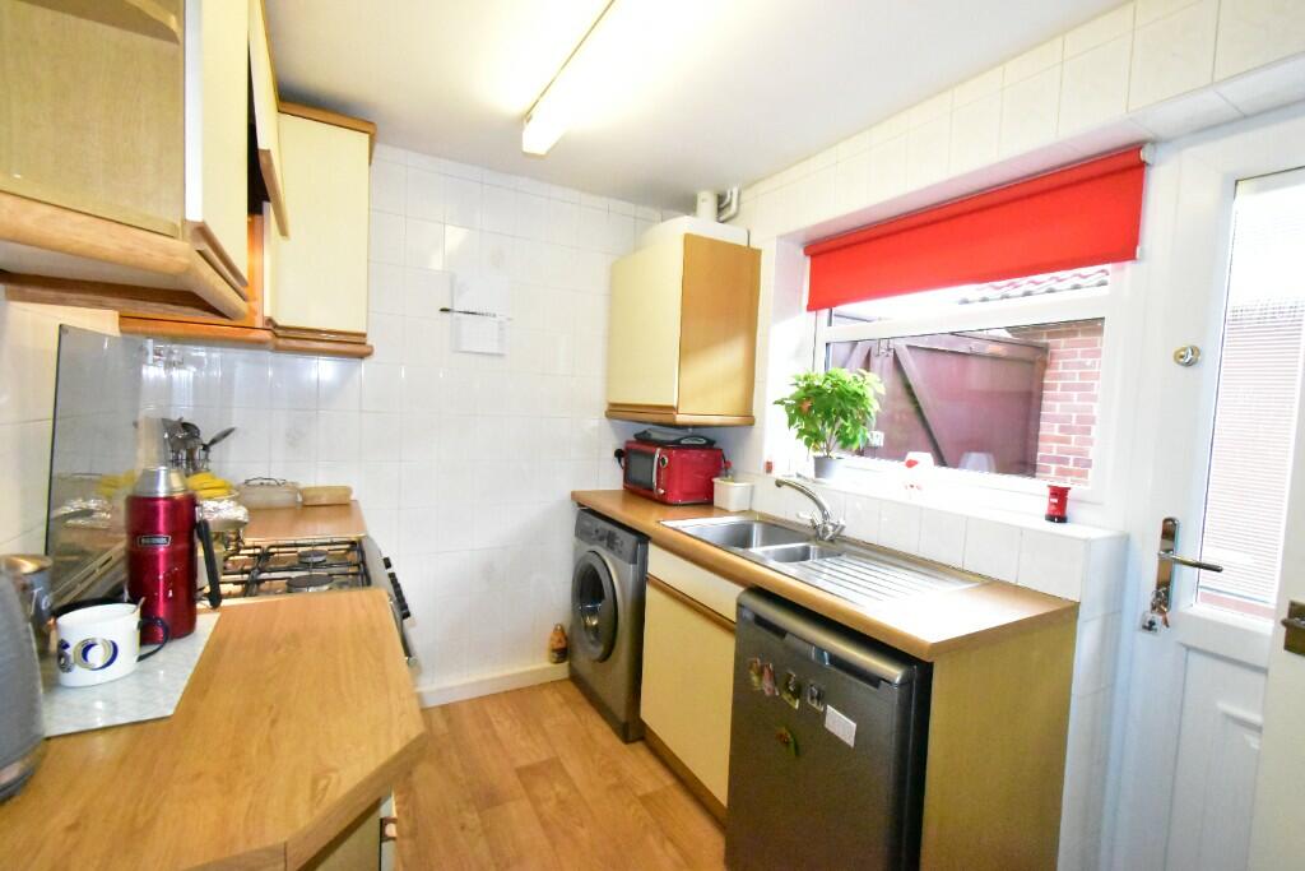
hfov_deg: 100.4
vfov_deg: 77.3
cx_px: 652
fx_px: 544
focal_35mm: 15
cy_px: 436
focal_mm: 10
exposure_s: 1/200
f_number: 10
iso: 18000
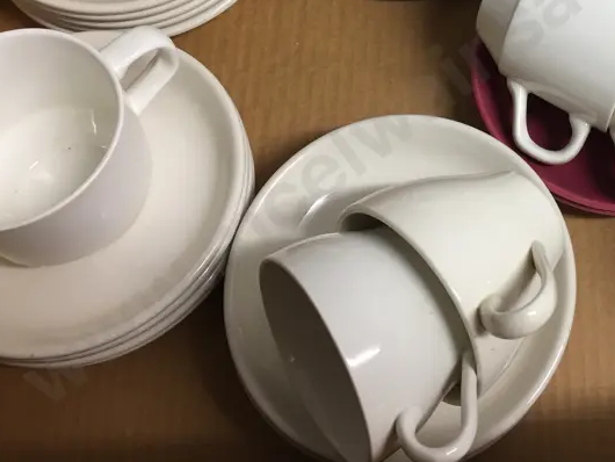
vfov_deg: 25.2
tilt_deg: -62.2
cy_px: 37
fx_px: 995
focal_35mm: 56
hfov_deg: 33.2
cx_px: 508
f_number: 2.2
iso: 40
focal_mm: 4.15
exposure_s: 1/17
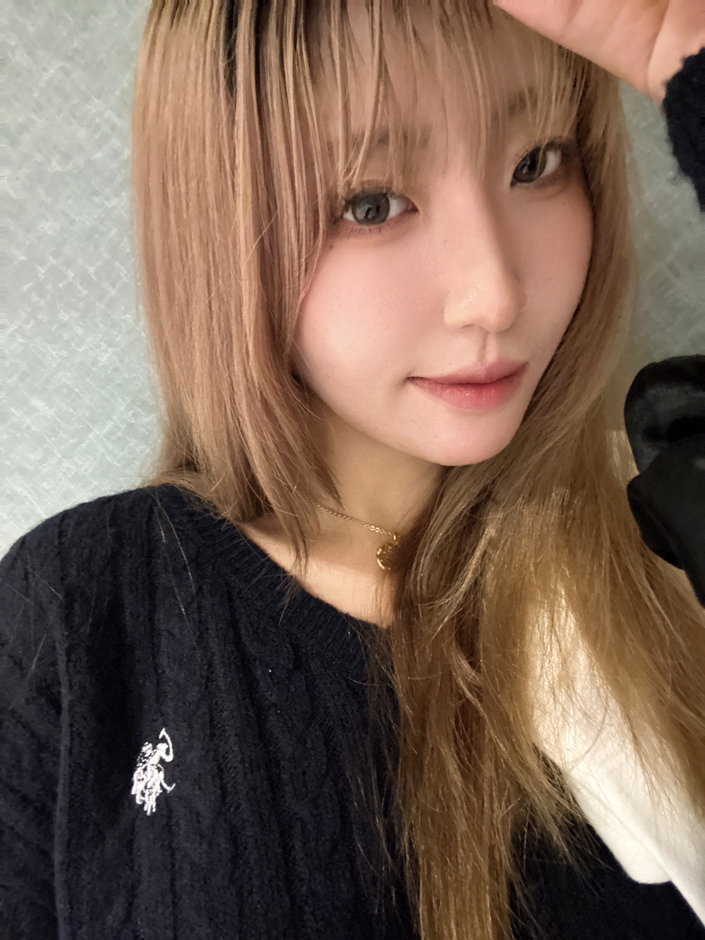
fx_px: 625
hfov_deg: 58.9
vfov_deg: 73.9
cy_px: 470
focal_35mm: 23
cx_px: 352
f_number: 1.9
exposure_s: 1/26
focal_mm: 2.69
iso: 640
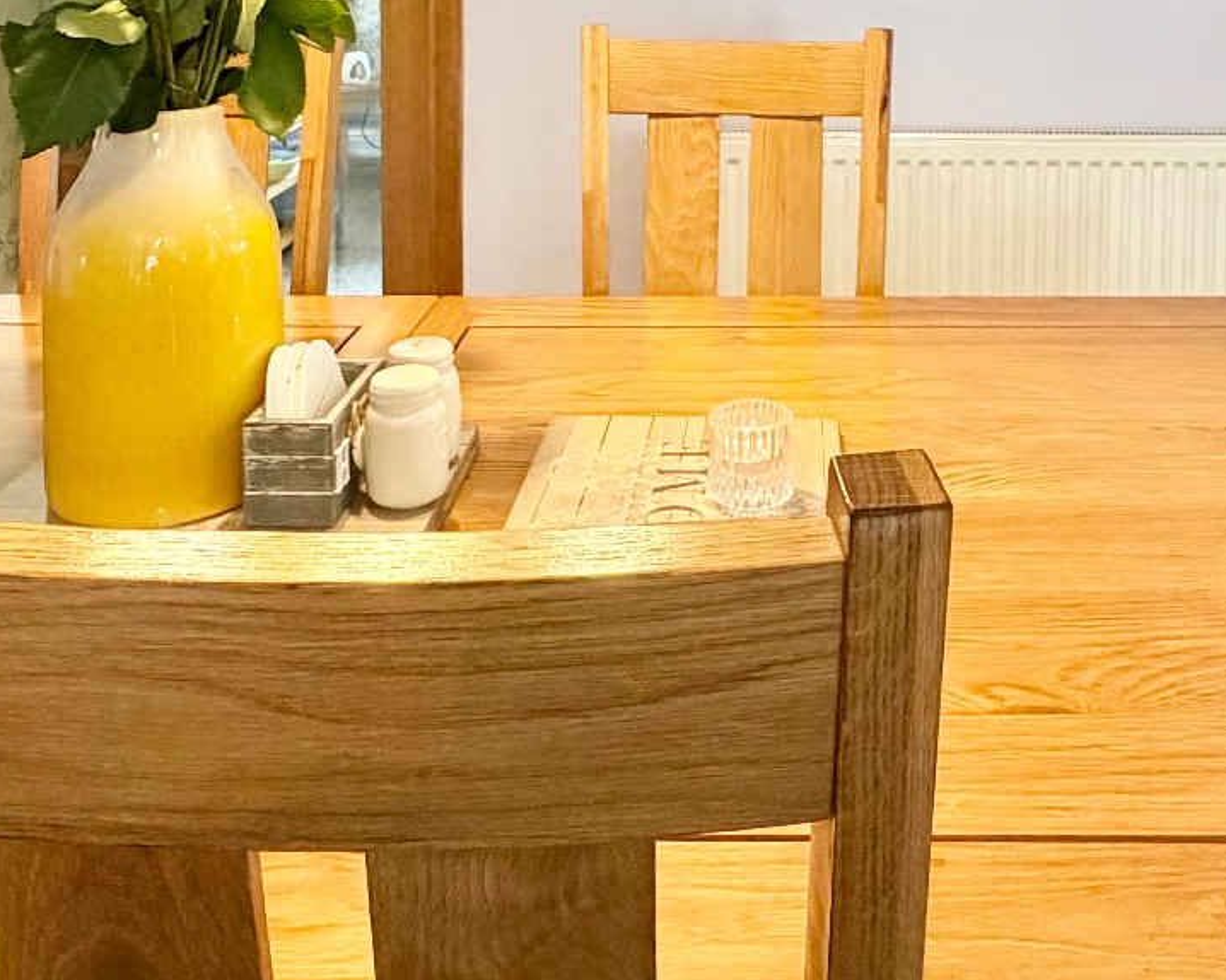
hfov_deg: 46.4
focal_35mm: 39
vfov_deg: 33.9
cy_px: -56
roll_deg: -0.3
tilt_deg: -3.1
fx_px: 1415
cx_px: 774
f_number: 2.2
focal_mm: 2.22
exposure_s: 1/50
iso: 400
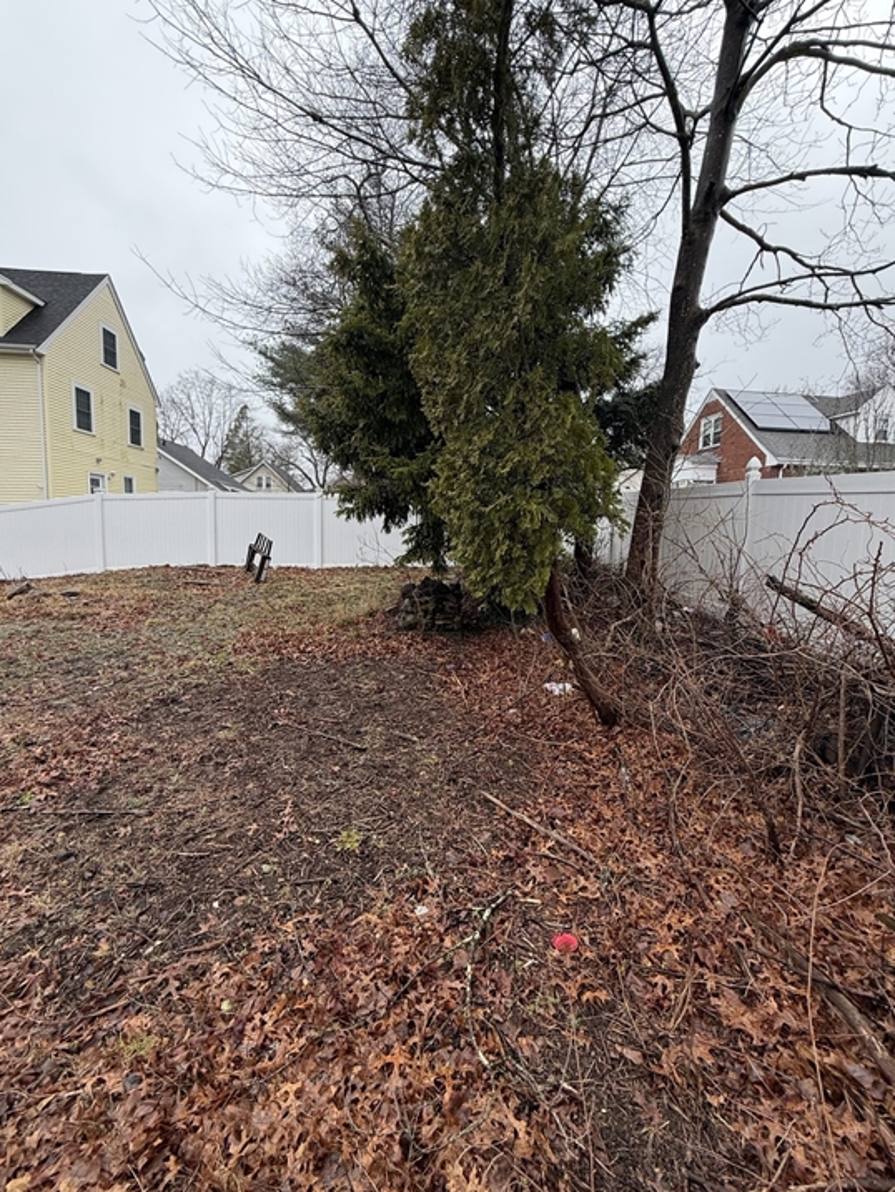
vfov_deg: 98.1
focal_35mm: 15
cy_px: 577
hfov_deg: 81.7
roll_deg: -0.5
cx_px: 459
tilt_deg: -4.7
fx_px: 517
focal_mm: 2.22
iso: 50
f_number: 2.2
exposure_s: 1/502
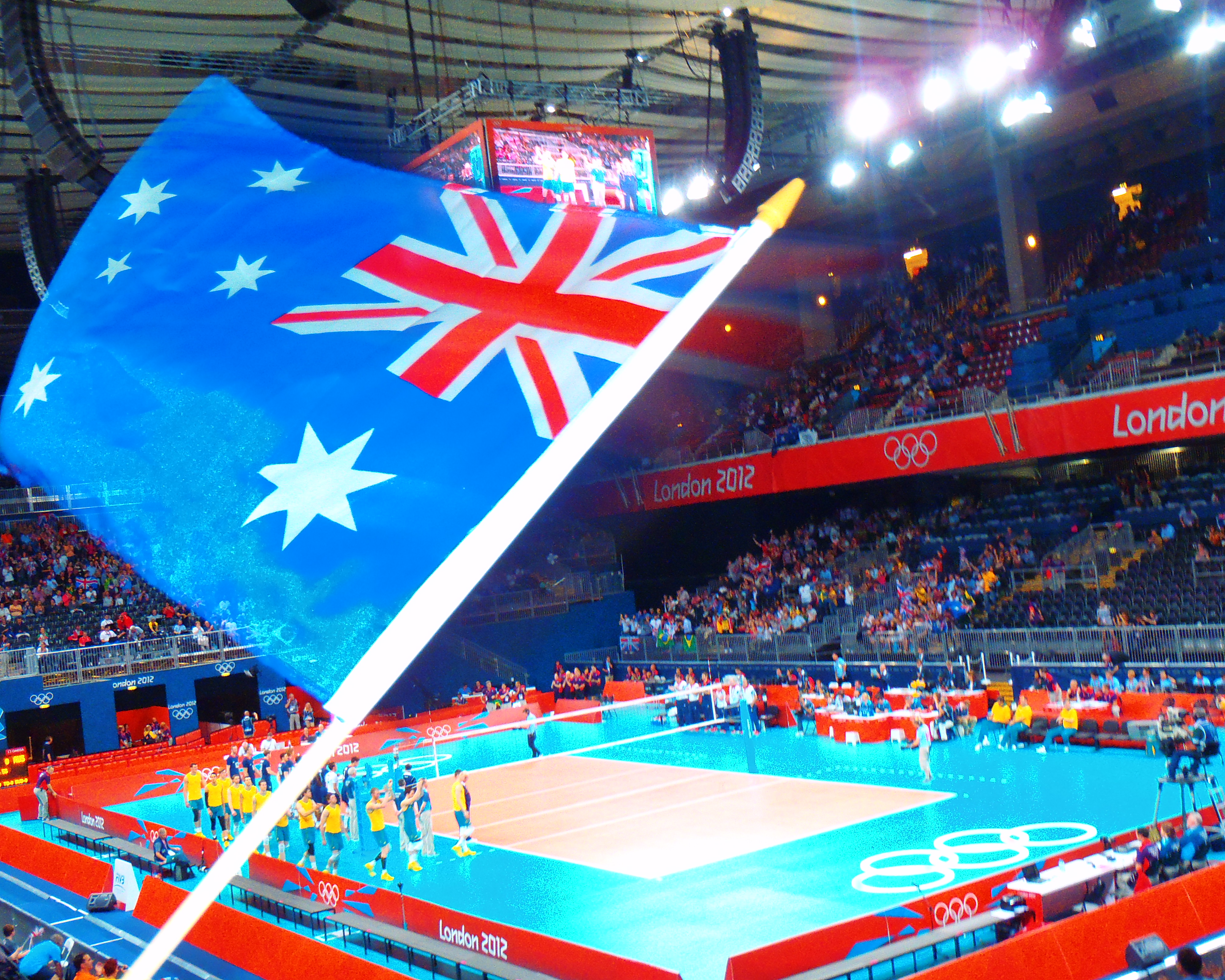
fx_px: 1523
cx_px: 607
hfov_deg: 43.8
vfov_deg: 35.7
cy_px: 486
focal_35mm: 42
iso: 320
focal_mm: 7.28
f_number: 4.7
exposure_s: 1/40
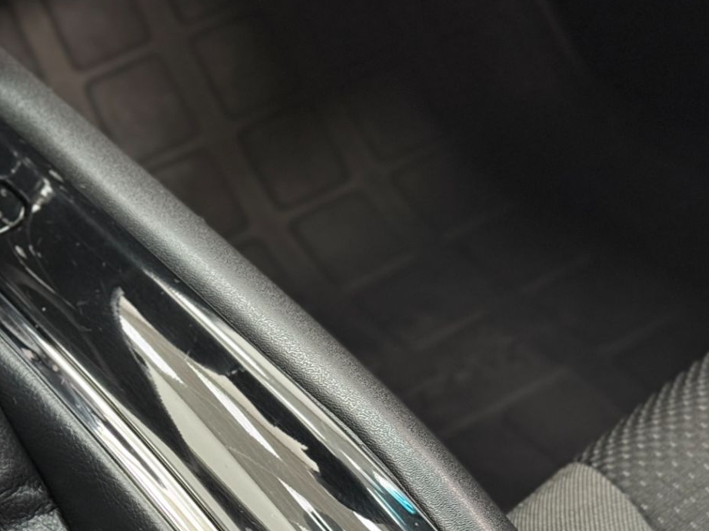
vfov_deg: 14.7
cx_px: -20
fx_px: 2048
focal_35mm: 100
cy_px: 414
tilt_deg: -46.5
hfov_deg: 19.0
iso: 500
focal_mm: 6.76
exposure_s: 1/30
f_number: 1.78
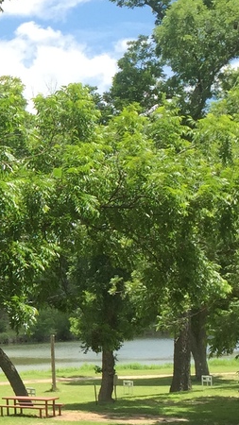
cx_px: -213
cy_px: 240
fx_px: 1138
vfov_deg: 21.1
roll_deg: -0.1
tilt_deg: +1.8
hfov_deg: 11.1
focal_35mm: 101
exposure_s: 1/964
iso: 32
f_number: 2.2
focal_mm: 4.15
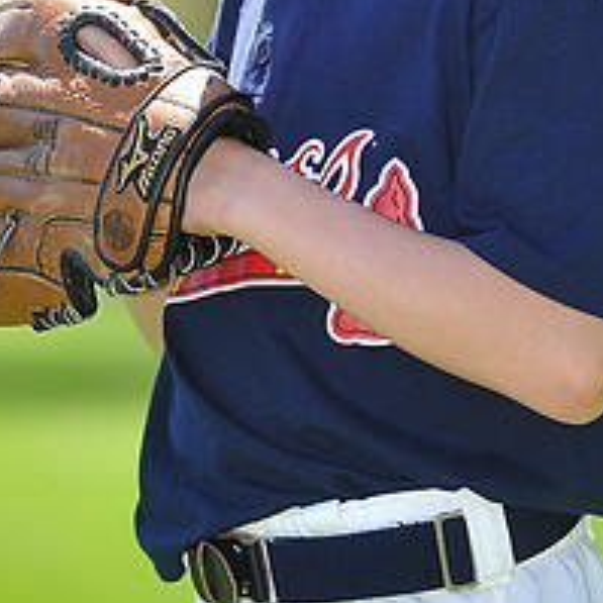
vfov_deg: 3.5
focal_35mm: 496
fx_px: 9775
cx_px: 376
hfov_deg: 3.5
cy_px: -200
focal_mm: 200
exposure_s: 1/400
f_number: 4.5
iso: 200
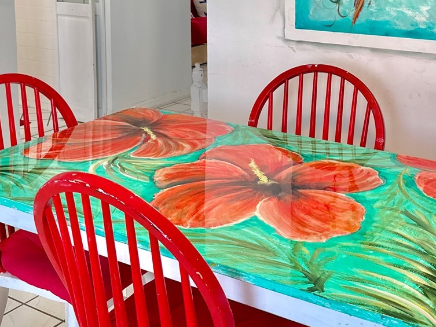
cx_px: 247
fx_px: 642
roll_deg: -0.6
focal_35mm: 51
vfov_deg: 27.3
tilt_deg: -6.1
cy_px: 19
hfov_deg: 37.4
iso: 160
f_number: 1.78
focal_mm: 6.76
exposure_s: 1/158
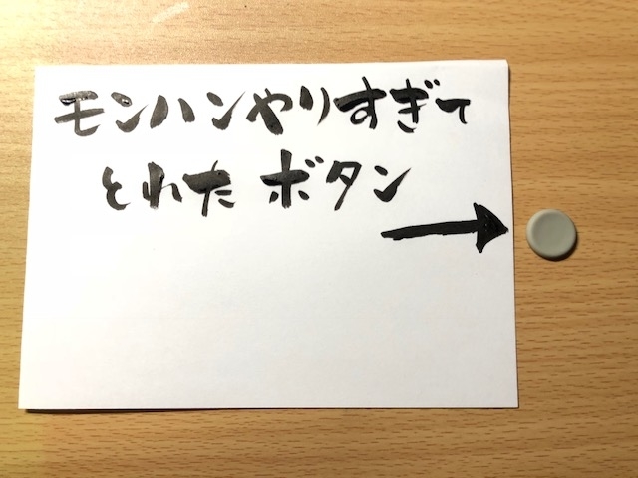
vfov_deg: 49.7
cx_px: 319
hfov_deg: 63.4
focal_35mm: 28
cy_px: 239
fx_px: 516
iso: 64
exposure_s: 1/16
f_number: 1.8
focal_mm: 3.99
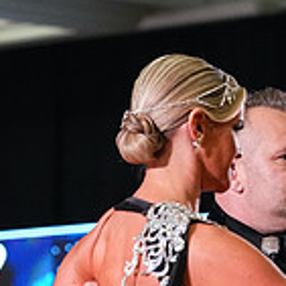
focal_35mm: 393
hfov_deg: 4.5
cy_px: 511
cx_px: 208
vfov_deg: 4.4
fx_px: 3674
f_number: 4.5
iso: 6400
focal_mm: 112
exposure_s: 1/400
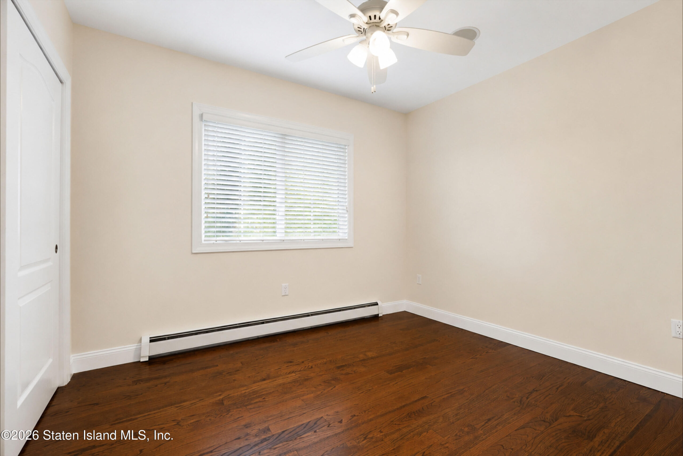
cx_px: 342
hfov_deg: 95.0
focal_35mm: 16
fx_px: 313
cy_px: 228
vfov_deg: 72.1
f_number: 4
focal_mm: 16.5
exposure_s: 1/30
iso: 64
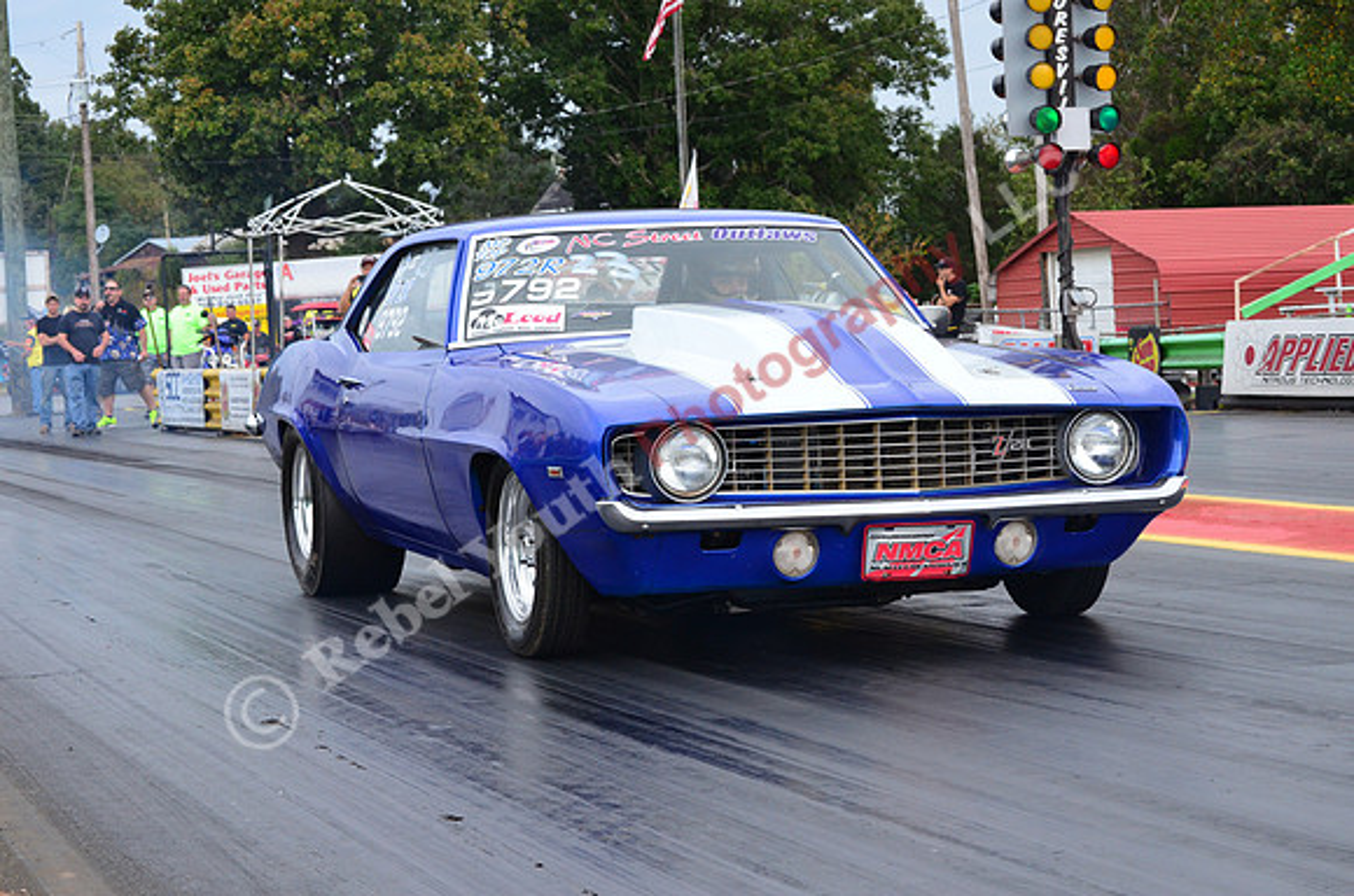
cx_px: 677
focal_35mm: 82
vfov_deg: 16.5
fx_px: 3096
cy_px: 448
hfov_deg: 24.7
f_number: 10
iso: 1000
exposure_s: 1/400
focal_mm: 55
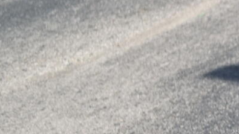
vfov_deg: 6.9
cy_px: 78
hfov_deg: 10.6
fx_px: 1109
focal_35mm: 175
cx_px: 565
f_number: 4
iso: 100
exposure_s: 1/1000
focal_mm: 22
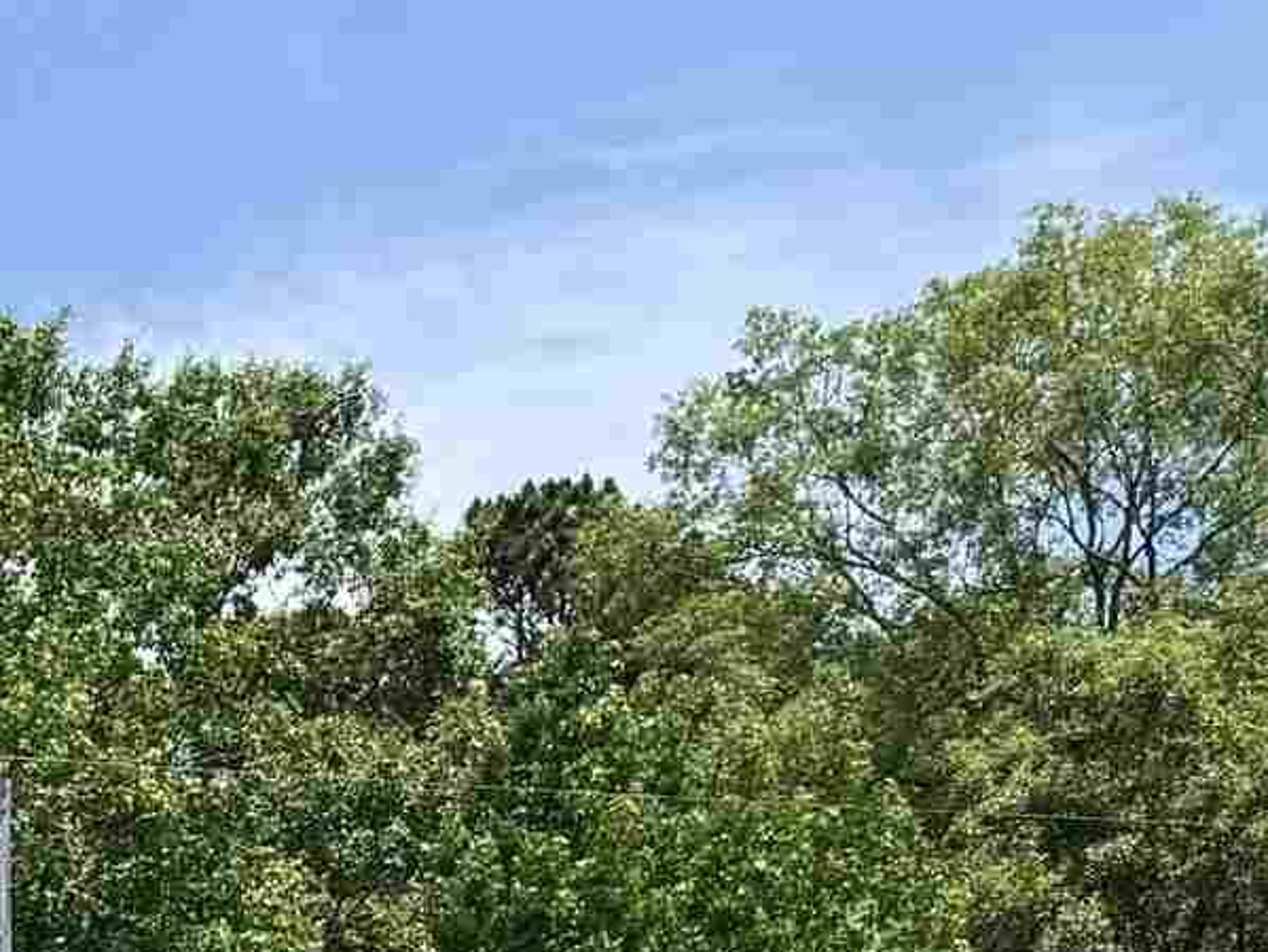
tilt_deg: -0.9
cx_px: -1592
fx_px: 4508
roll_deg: -0.3
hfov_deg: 12.9
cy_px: 1963
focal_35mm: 123
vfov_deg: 10.9
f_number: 1.78
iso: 80
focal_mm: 6.76
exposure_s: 1/2710
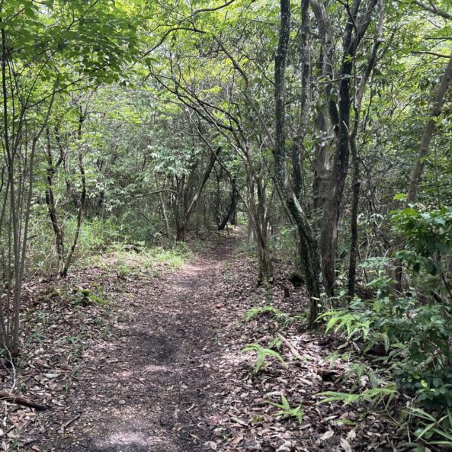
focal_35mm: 31
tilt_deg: -3.9
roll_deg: +1.7
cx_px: 169
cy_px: 228
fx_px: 458
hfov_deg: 52.0
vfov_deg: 52.5
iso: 40
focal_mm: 5.7
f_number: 1.5
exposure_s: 1/180
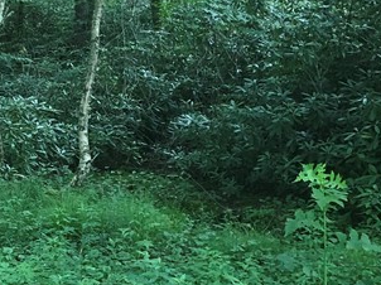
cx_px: -169
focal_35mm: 95
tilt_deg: -1.7
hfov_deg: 18.6
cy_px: 81
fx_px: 1045
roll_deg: +0.7
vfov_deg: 15.5
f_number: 1.8
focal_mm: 3.99
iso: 40
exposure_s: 1/24
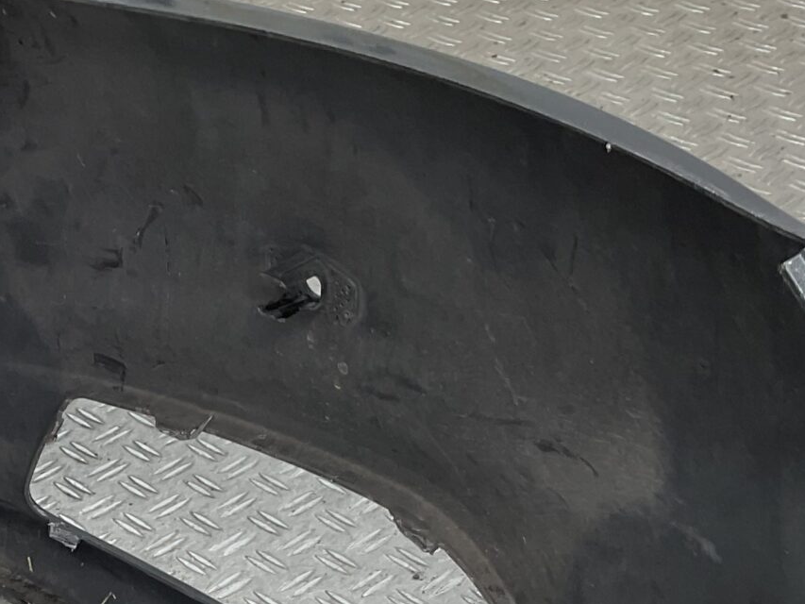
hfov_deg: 22.0
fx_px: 2023
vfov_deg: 16.5
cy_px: 670
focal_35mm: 87
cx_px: 75
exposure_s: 1/147
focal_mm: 3
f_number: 1.8
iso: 16
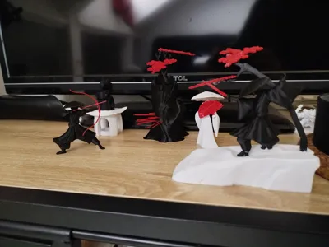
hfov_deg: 71.6
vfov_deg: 56.8
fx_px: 228
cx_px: 164
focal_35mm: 24
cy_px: 124
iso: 1000
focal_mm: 5.31
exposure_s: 1/10
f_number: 1.7
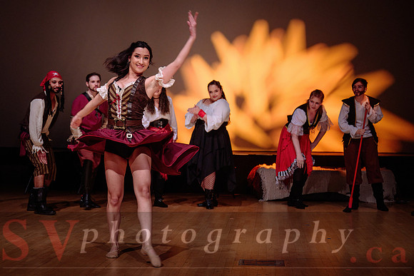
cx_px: 150
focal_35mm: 68
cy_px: 144
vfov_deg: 20.1
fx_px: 781
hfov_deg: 29.6
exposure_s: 1/250
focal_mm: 53
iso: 1600
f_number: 2.8
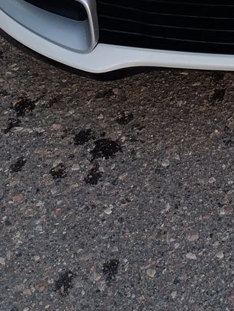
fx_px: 808
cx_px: 251
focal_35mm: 90
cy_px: -210
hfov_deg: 16.0
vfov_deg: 18.2
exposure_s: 1/100
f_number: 1.6
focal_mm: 6.14
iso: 400
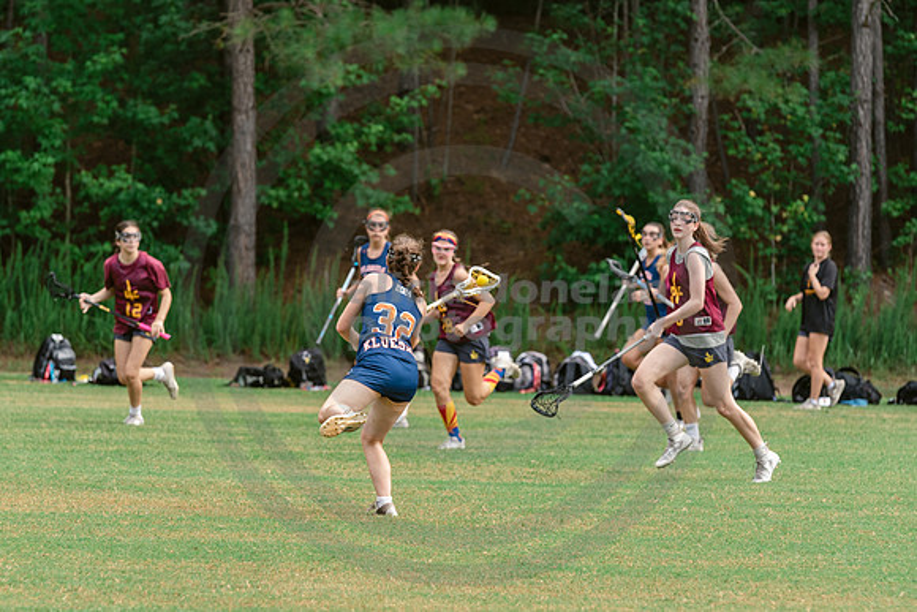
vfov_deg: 5.0
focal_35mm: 274
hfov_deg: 7.5
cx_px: 433
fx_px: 6982
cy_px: 358
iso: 250
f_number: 4
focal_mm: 170
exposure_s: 1/1000
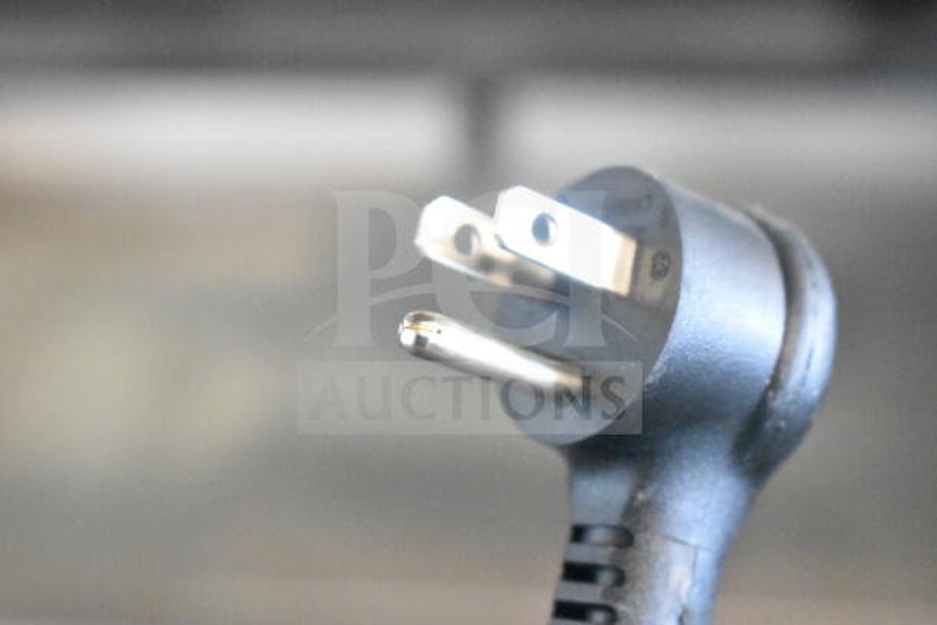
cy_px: 312
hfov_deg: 24.6
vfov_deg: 16.6
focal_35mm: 82
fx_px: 2148
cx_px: 468
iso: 16000
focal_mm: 55
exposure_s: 1/100
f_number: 5.6
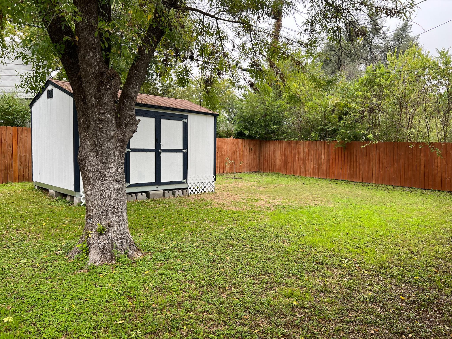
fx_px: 339
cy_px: 170
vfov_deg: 53.1
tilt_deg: -4.8
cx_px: 226
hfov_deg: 67.3
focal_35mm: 26
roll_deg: -1.1
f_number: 1.5
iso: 40
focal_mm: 5.7
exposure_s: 1/121
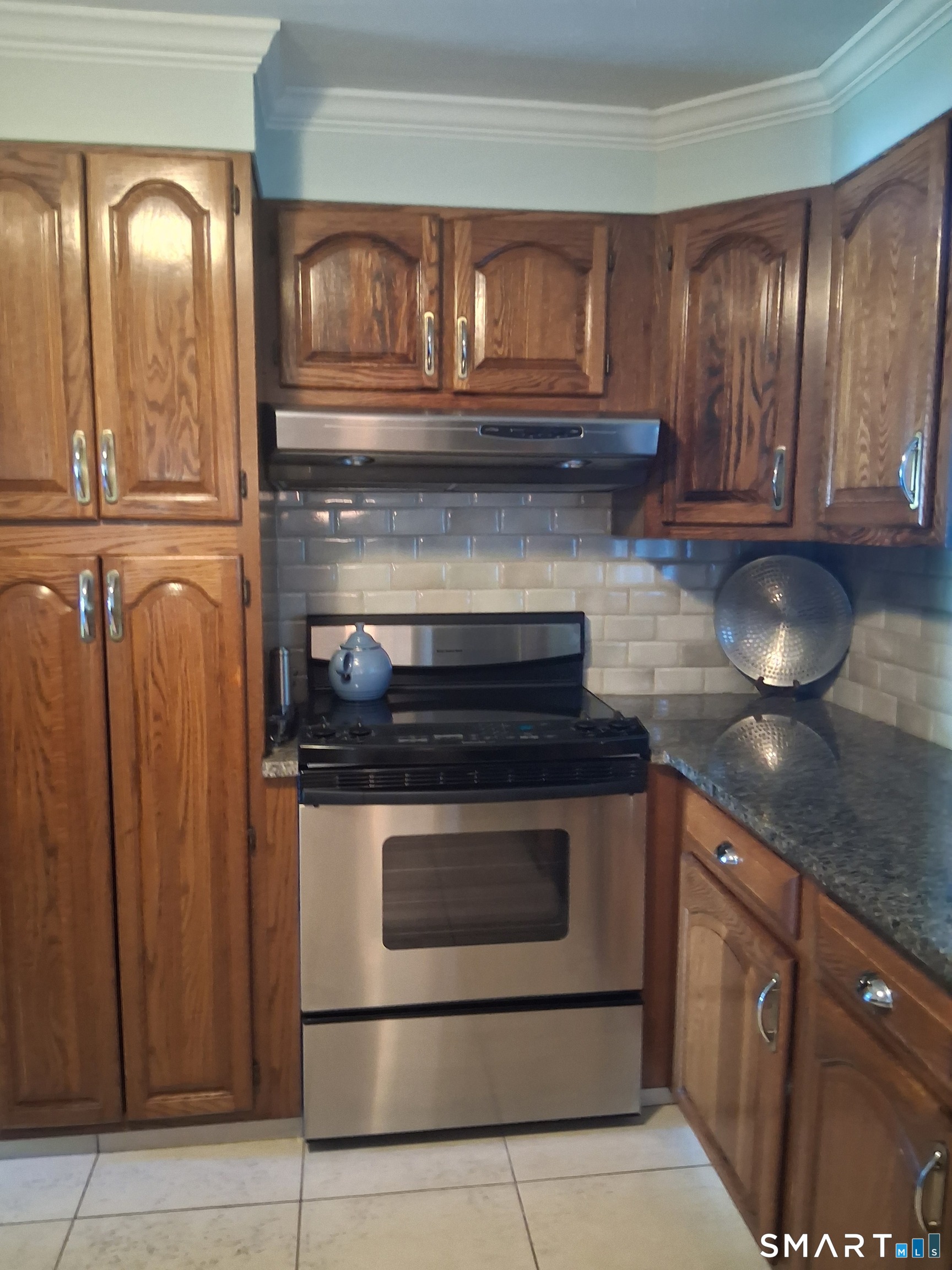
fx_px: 953
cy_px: 635
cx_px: 476
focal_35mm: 26
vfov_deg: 67.3
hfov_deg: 53.1
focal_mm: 3.98
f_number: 1.8
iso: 640
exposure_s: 1/24
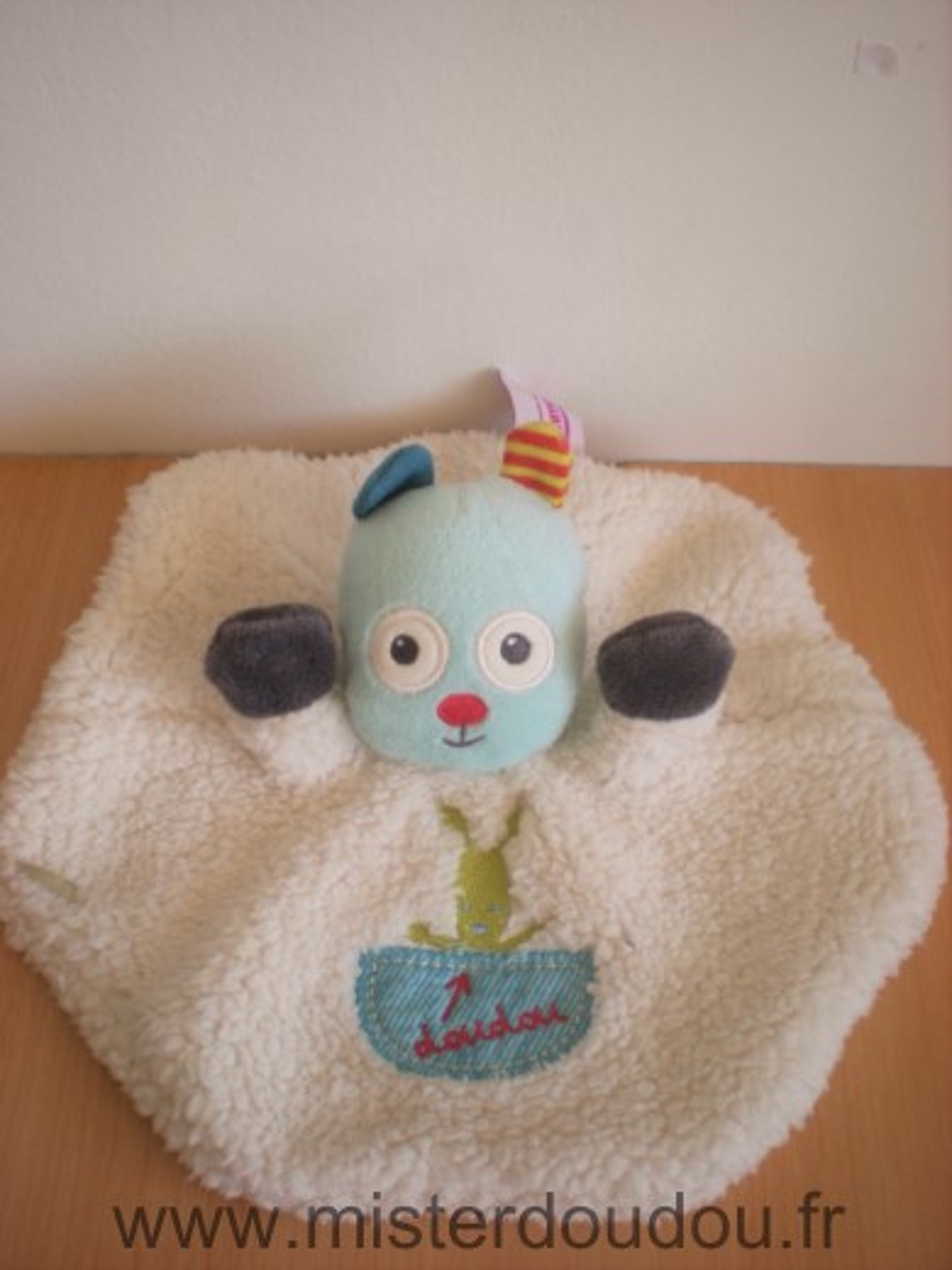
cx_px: 476
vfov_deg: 49.0
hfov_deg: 37.7
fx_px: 1393
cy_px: 635
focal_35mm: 38
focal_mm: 6.3
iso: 68
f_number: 3.1
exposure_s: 1/55.7
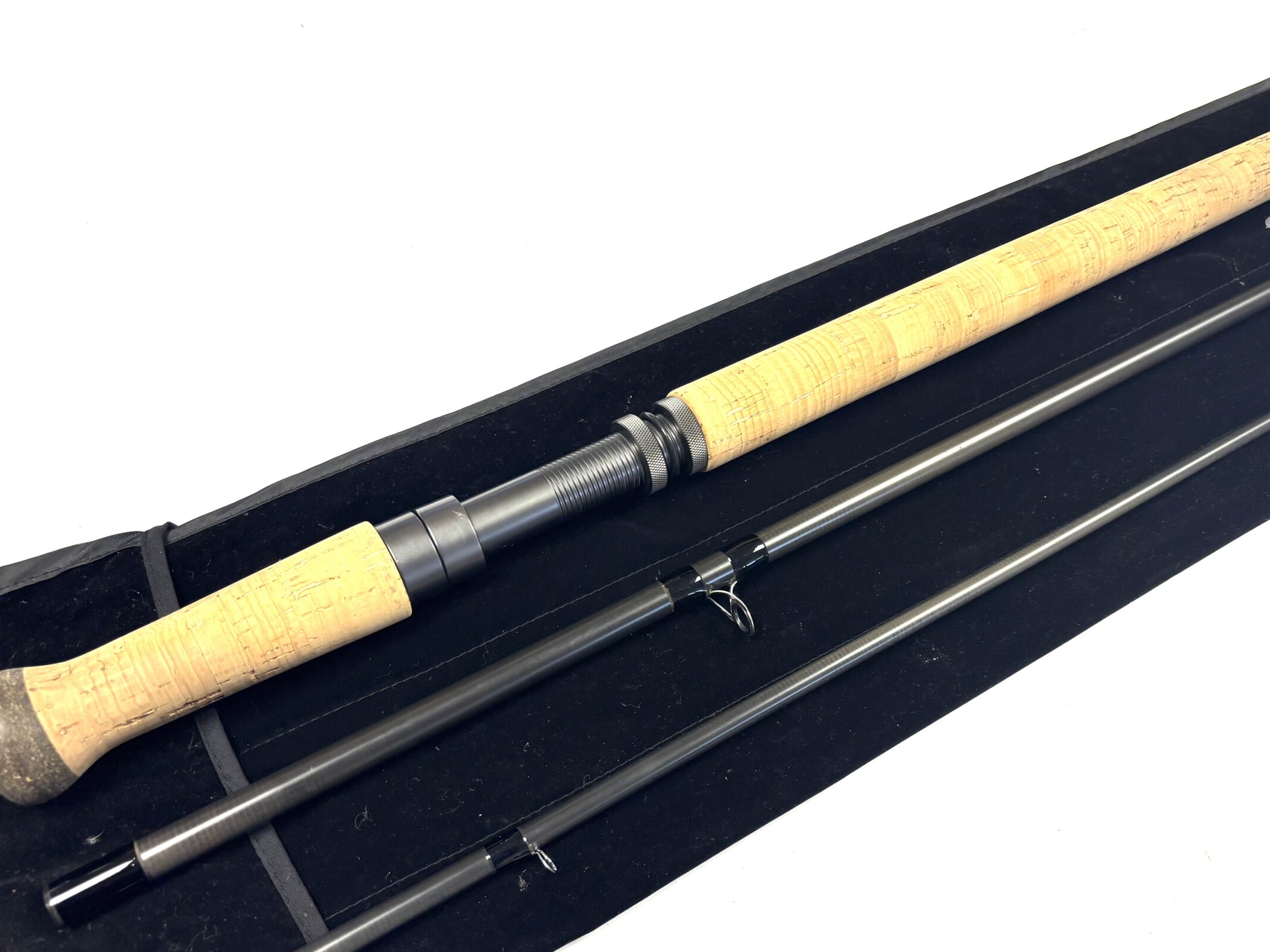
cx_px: 688
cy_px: 510
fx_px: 1137
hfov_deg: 58.3
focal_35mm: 31
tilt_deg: -62.9
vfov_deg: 45.4
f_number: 1.6
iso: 80
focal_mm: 5.96
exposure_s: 1/100
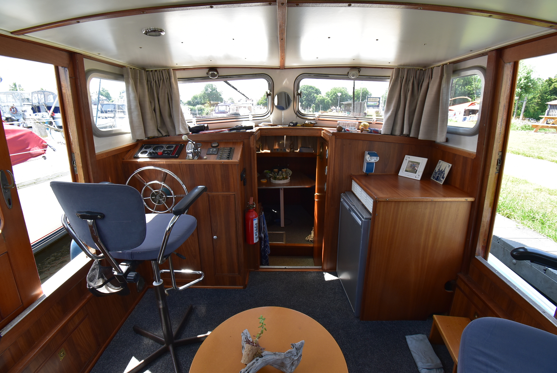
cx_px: 278
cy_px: 186
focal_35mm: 15
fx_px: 232
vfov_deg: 77.4
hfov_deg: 100.3
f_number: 9
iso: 400
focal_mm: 10
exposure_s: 1/100
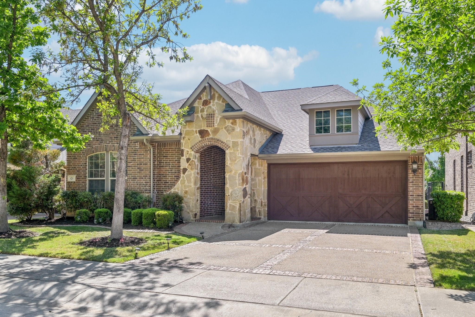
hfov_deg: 64.5
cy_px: 158
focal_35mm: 28
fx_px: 376
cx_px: 238
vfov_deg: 45.7
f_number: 8
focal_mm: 28.5
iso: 400
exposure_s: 1/800
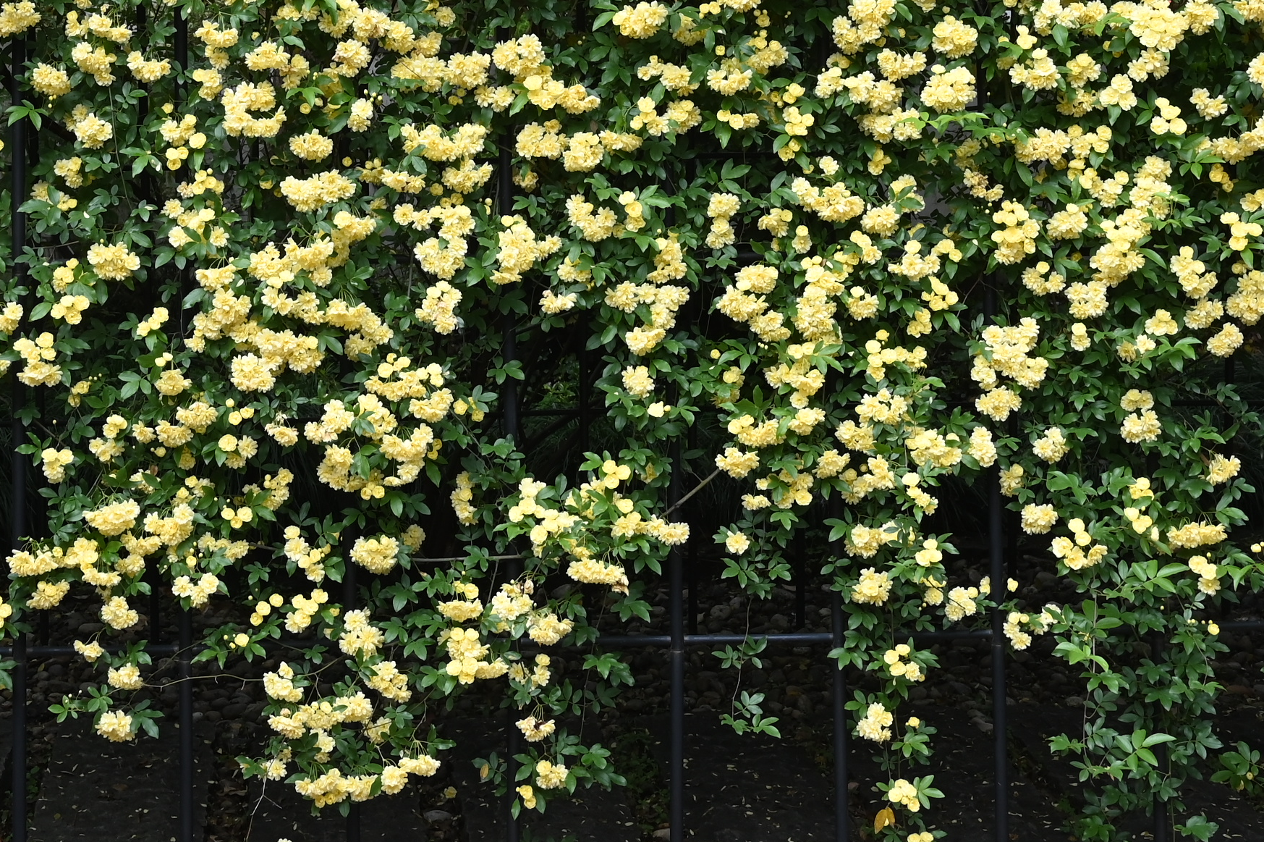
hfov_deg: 28.3
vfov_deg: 18.8
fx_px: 2502
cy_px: 106
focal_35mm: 71
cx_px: 485
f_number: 9
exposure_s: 1/160
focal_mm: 27.5
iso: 320
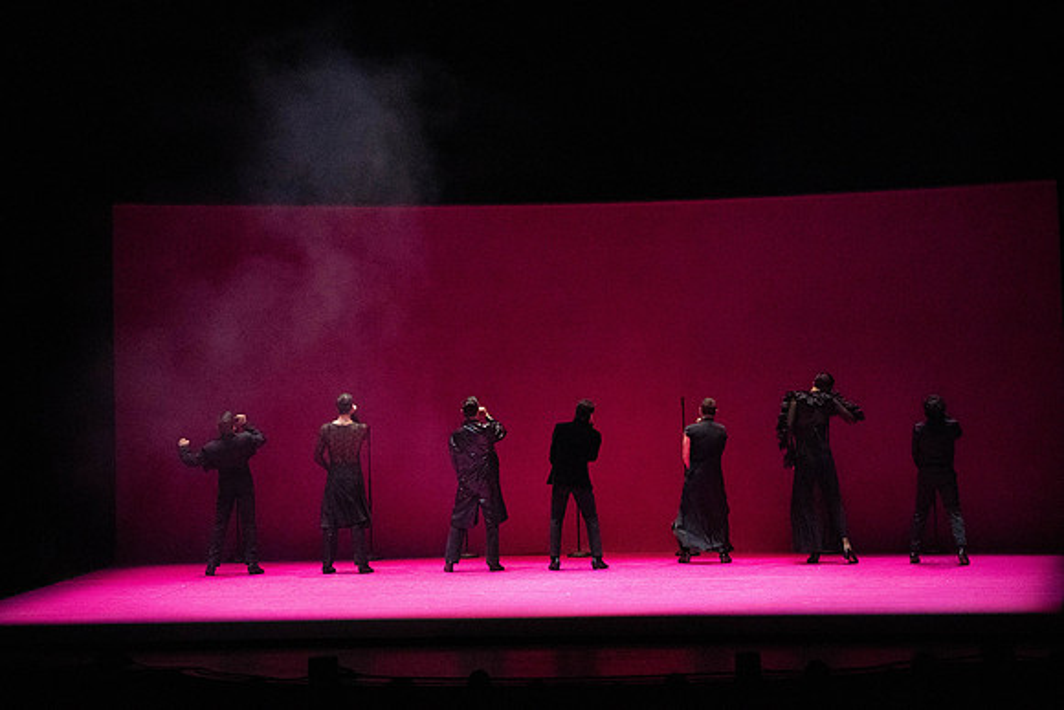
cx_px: 532
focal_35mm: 130
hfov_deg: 15.8
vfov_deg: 10.6
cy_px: 355
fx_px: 3843
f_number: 9
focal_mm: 130
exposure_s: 1/400
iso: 25600
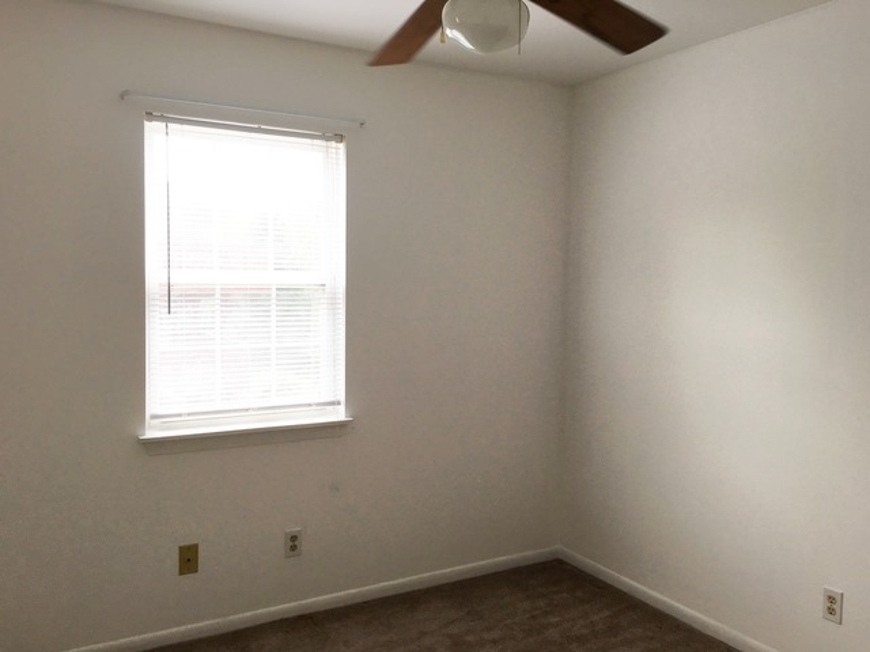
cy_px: 326
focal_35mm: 29
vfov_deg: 48.2
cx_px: 435
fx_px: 729
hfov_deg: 61.7
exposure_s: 1/120
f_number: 2.2
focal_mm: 4.15
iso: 25
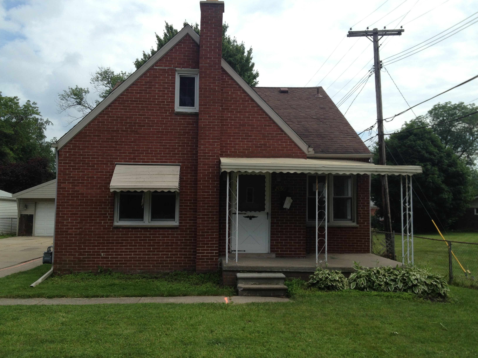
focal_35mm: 35
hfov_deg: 52.6
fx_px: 483
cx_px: 239
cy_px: 179
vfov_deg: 40.7
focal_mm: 4.28
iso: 50
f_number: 2.4
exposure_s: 1/1314
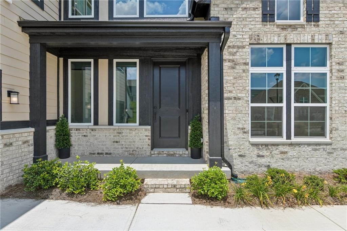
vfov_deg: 61.8
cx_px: 174
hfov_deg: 84.0
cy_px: 116
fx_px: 193
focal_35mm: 20
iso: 400
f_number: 8
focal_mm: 20
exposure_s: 1/800
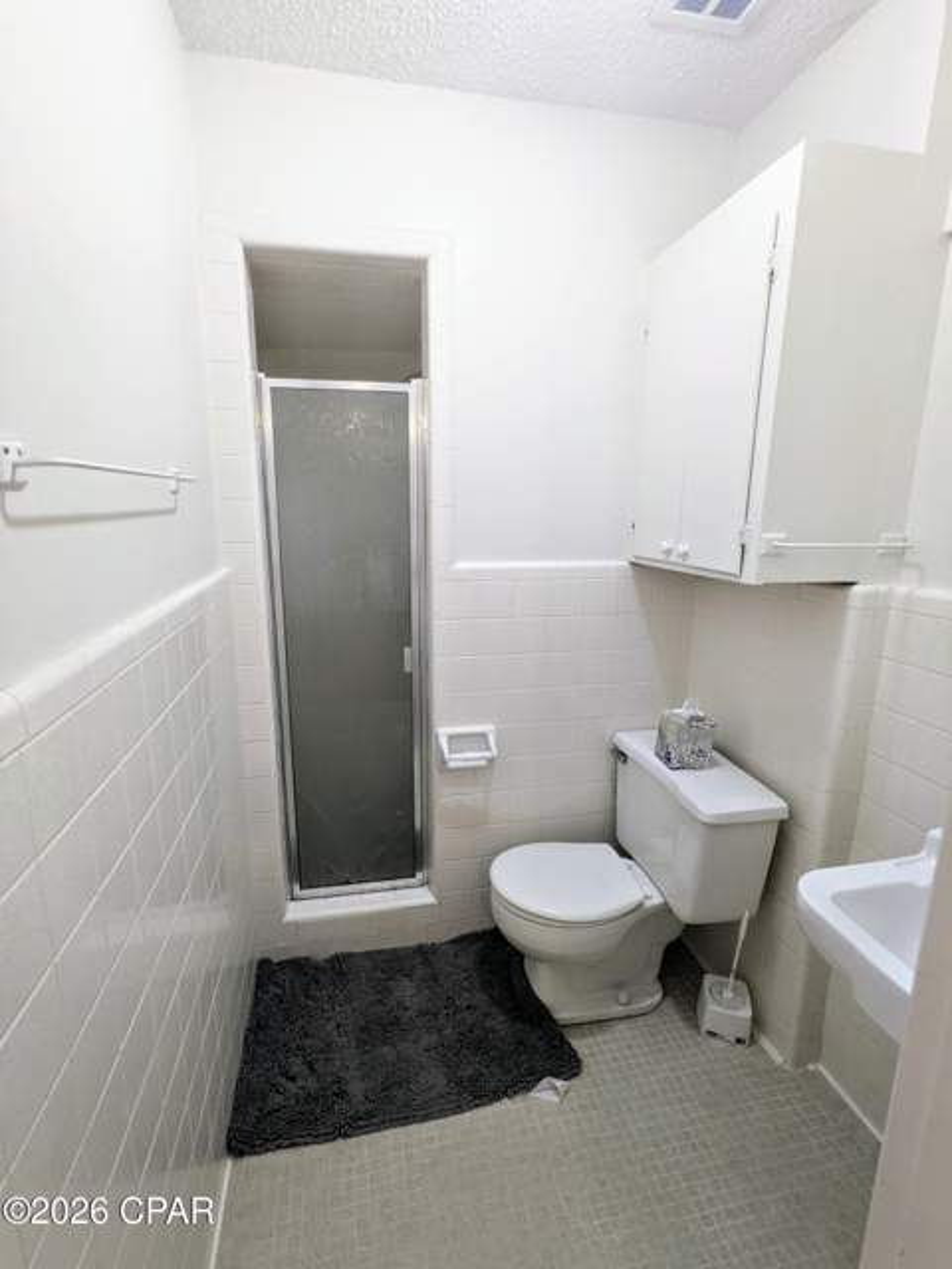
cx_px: 476
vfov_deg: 94.5
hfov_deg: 78.1
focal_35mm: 16
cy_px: 634
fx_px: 587
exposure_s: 1/24
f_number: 2.2
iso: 164
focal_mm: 2.22
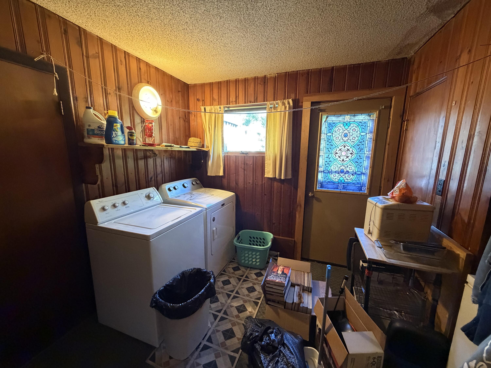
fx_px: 199
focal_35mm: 14
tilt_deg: -9.1
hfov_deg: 102.1
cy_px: 184
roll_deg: +0.3
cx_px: 246
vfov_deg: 85.7
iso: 800
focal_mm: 2.22
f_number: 2.2
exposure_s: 1/60
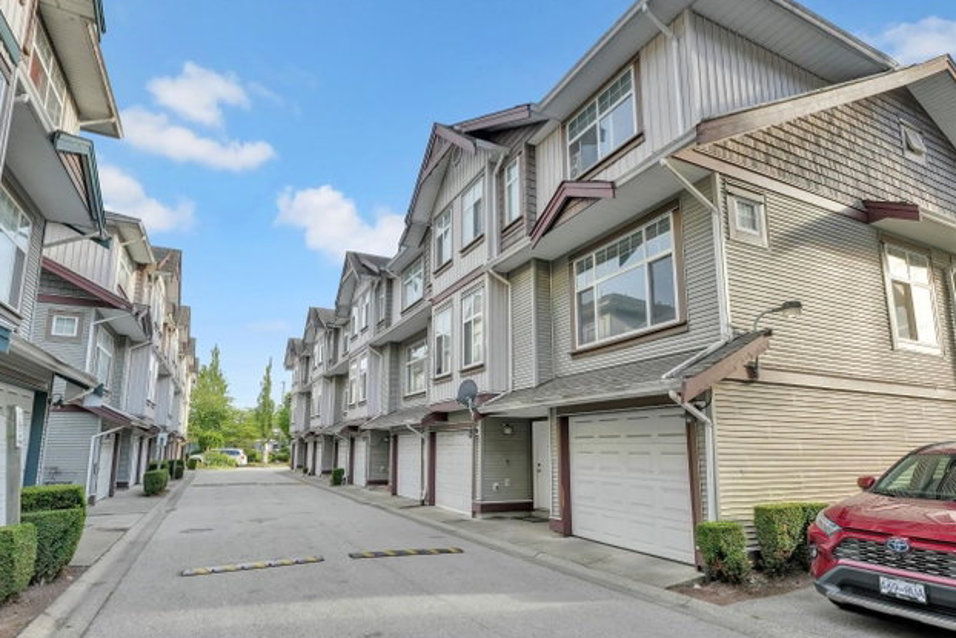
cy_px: 362
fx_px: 509
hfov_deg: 86.3
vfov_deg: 63.9
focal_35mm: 19
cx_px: 449
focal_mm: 14.9
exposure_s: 1/320
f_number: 8
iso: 400
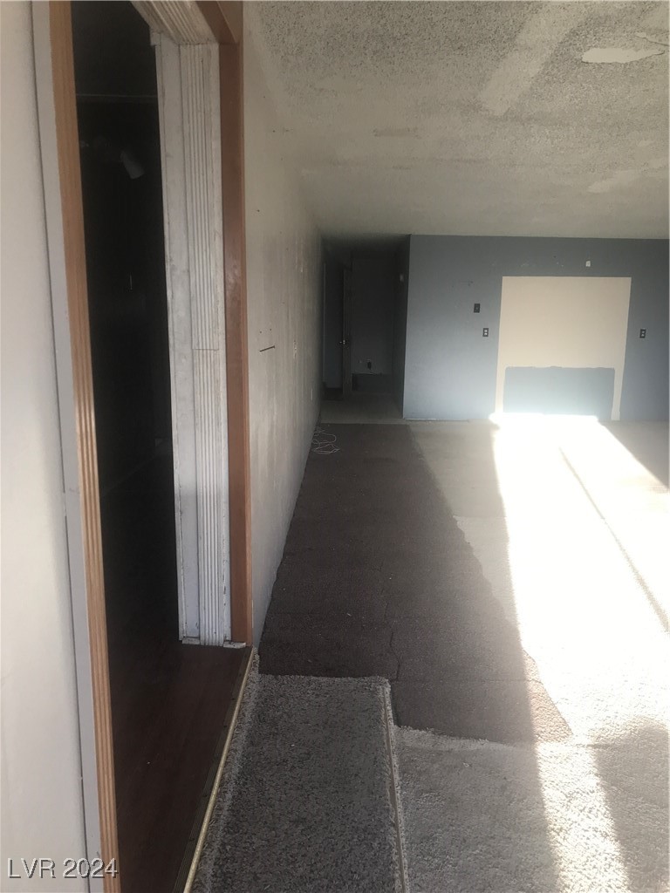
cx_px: 335
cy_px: 446
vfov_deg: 63.4
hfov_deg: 49.7
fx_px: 723
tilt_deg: -10.7
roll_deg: +1.4
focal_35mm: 28
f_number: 1.8
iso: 25
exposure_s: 1/120
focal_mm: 3.99
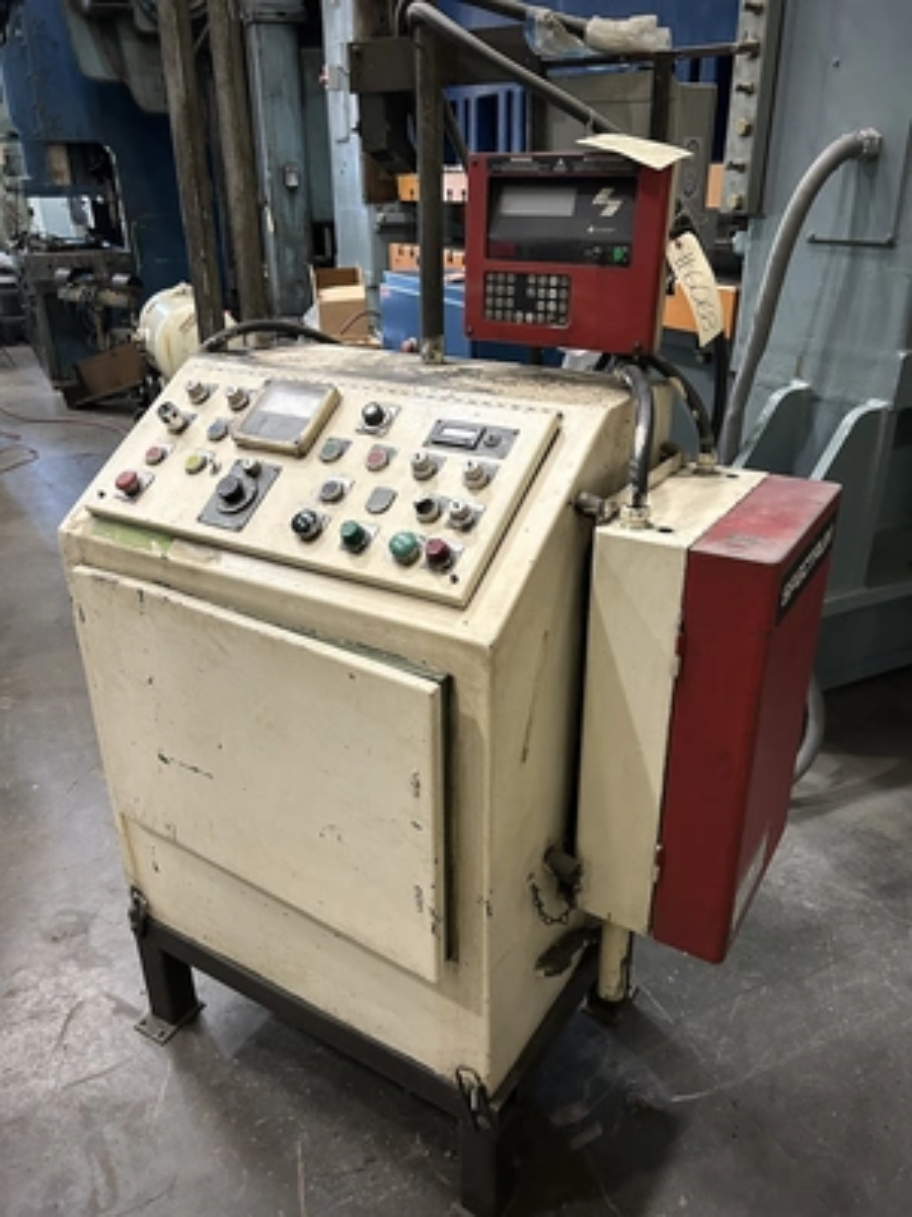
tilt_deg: -24.7
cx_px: 456
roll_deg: +1.4
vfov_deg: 67.3
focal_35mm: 26
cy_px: 608
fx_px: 913
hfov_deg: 53.1
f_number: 1.5
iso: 400
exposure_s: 1/40
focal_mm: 5.7
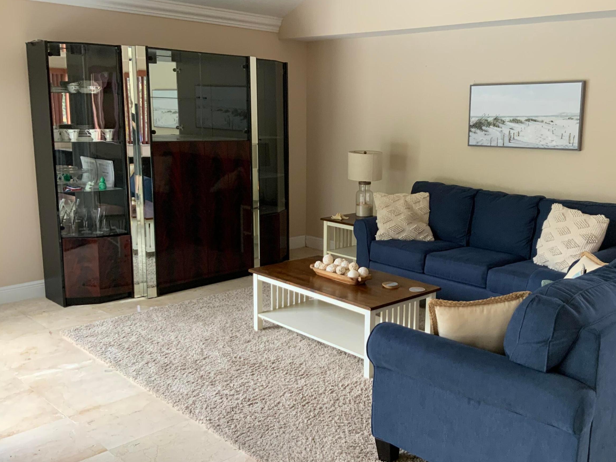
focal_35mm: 36
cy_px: 230
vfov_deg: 39.7
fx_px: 641
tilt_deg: -10.4
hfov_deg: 51.0
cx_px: 373
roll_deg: -3.1
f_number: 1.8
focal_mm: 3
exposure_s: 1/118
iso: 64
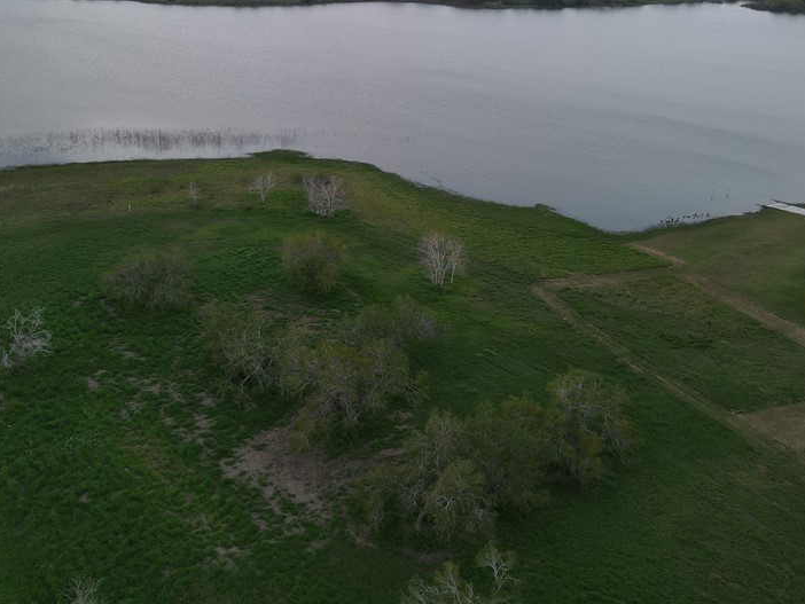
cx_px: 345
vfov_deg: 39.9
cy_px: 173
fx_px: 814
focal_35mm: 35
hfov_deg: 52.4
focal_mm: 4.5
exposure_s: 1/20
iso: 100
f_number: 2.8
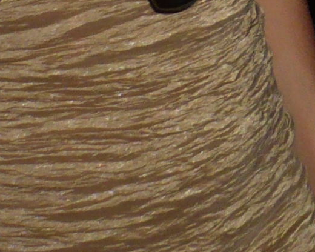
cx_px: 780
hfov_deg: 8.6
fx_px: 1883
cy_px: -341
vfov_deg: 7.2
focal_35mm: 202
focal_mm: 5.8
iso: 125
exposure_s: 1/30
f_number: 2.8
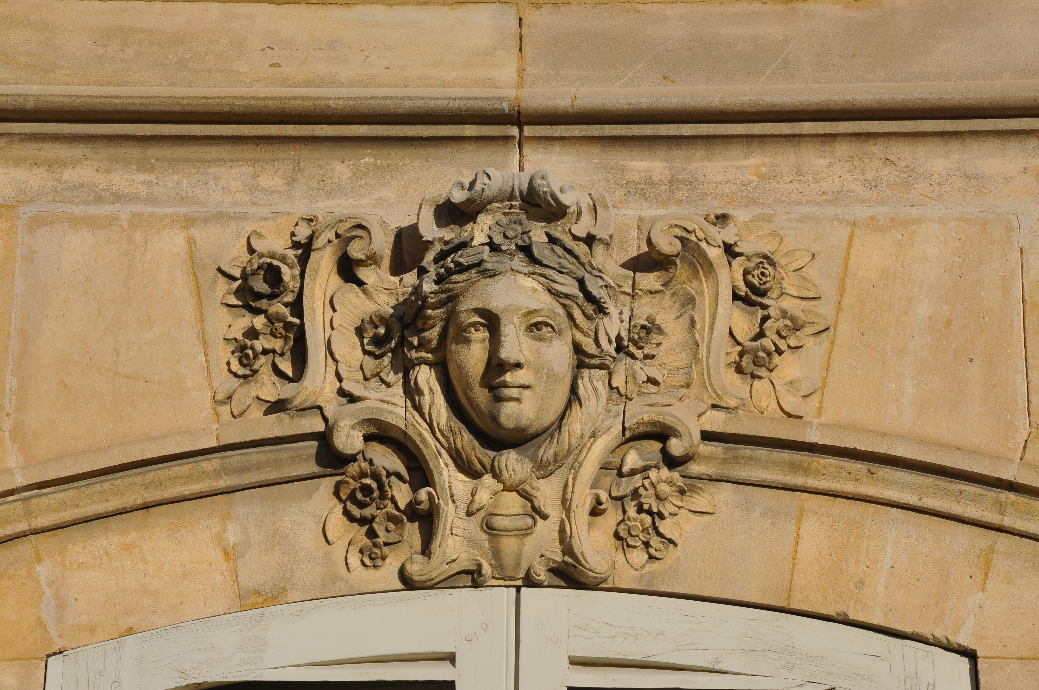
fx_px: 4540
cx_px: 520
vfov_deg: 8.7
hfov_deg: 13.1
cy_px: 345
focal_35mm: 158
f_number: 16
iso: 200
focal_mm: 105
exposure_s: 1/160
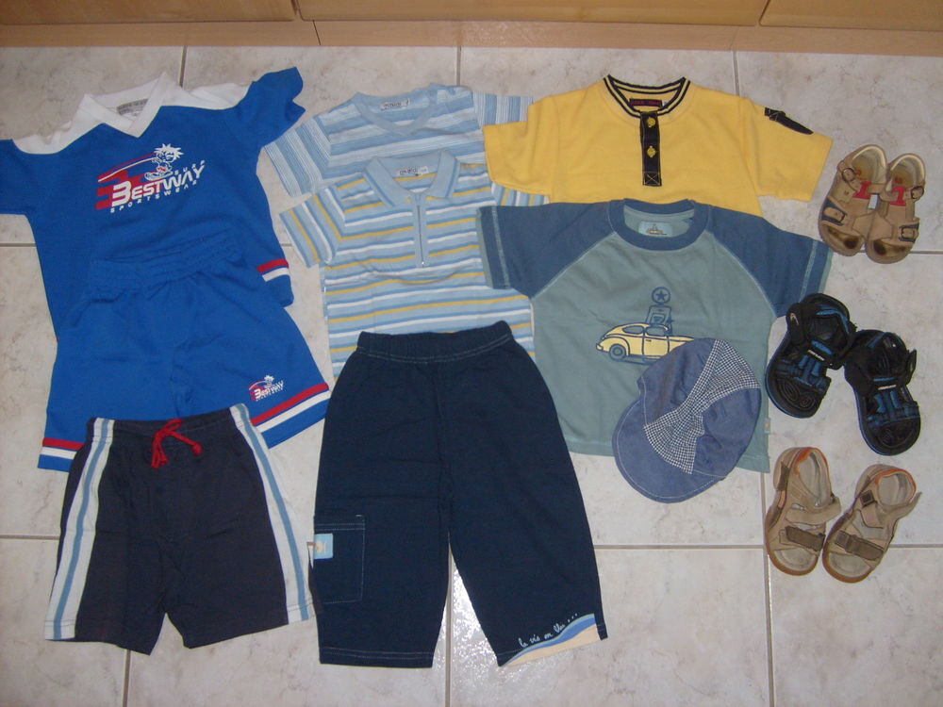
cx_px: 472
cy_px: 354
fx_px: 953
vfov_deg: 40.7
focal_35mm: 35
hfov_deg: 52.6
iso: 100
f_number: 2.8
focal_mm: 5.8
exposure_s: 1/45
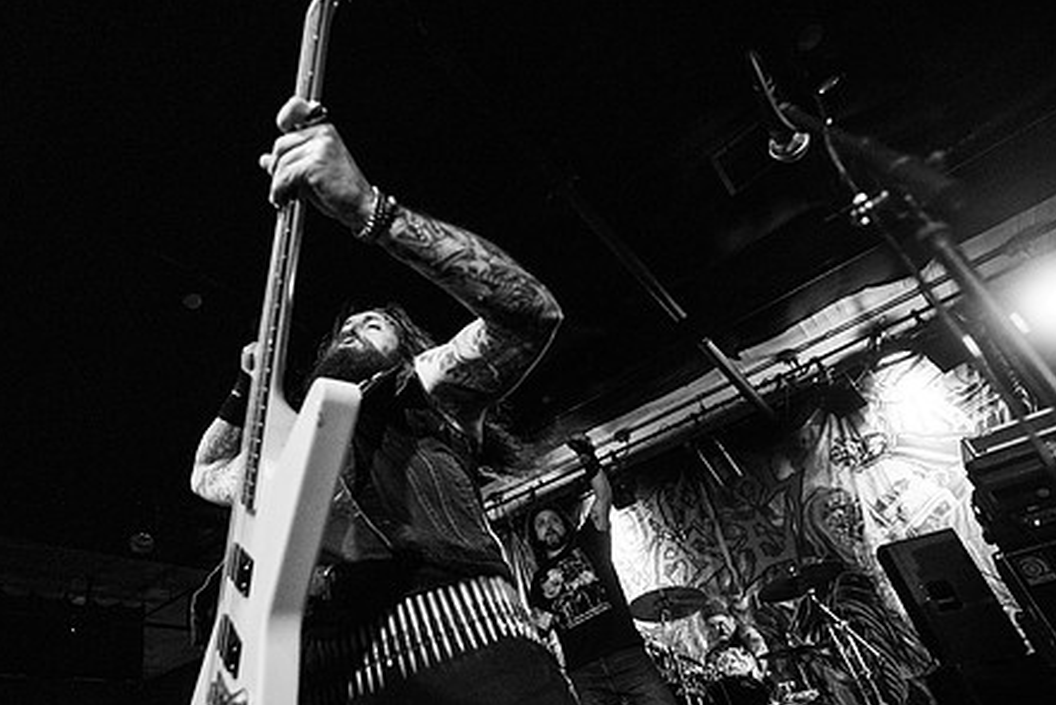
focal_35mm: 21
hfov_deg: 79.2
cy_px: 431
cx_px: 375
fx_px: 616
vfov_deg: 58.9
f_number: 3.2
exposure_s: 1/125
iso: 3200
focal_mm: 16
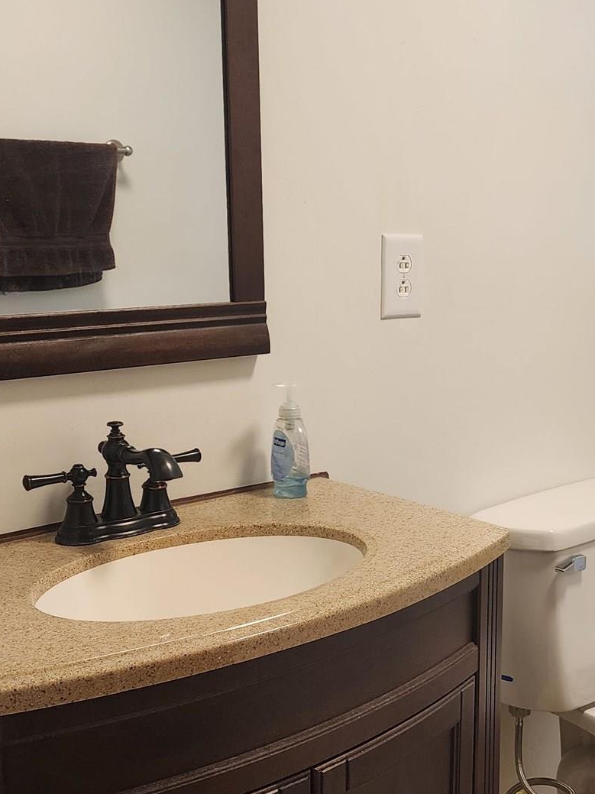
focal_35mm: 51
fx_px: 1169
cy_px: 412
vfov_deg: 37.5
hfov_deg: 27.7
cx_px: 509
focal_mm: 6.4
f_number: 1.8
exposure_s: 1/120
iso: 160
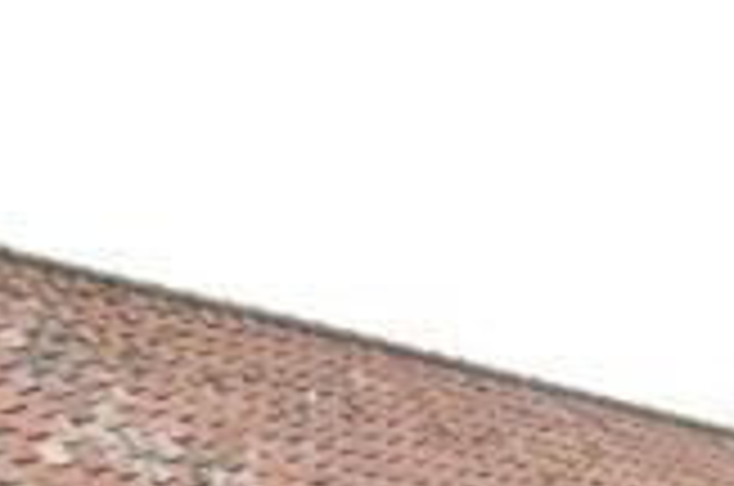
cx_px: 162
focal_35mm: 79
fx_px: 1608
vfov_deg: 15.9
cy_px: 709
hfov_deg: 25.3
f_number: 6.3
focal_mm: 18
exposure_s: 1/50
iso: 100
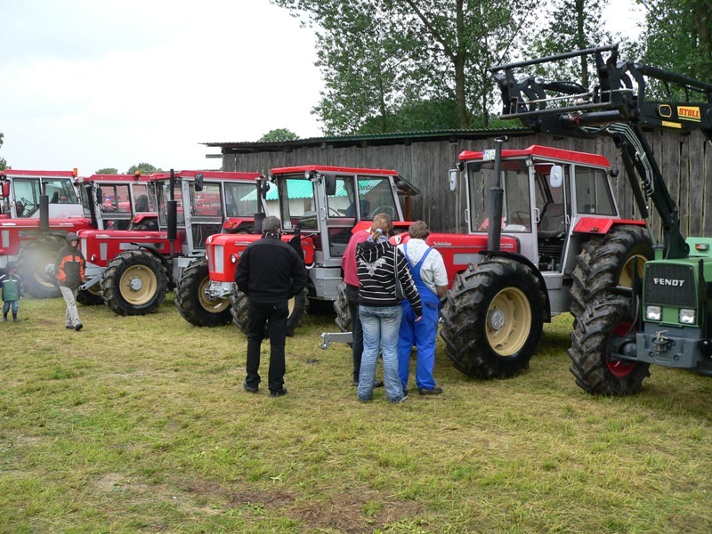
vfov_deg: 39.7
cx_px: 356
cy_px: 267
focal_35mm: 36
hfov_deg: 51.4
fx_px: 740
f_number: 3.7
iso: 80
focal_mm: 6
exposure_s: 1/125
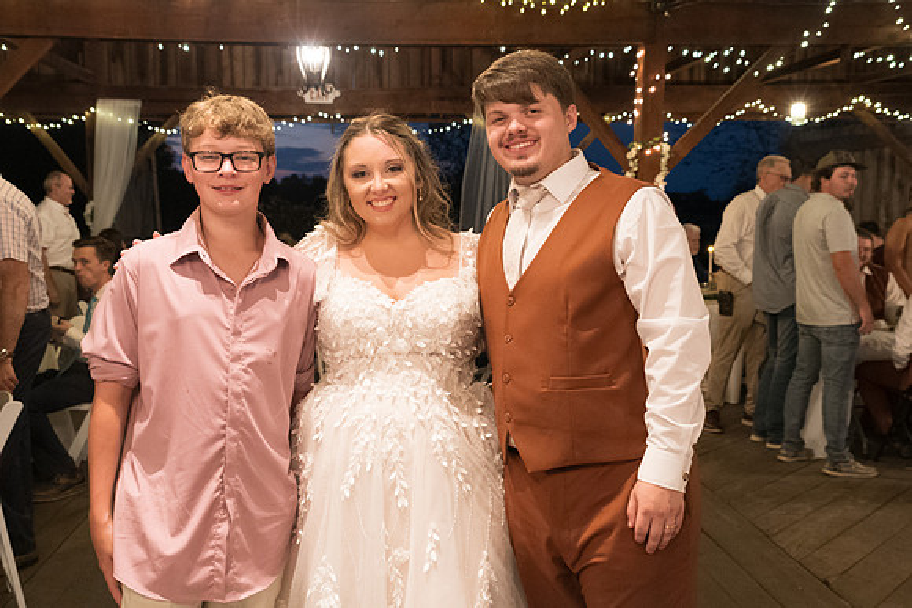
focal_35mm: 35
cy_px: 304
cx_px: 456
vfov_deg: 38.0
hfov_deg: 54.5
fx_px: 885
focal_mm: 33
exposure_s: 1/40
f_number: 6.3
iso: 6400
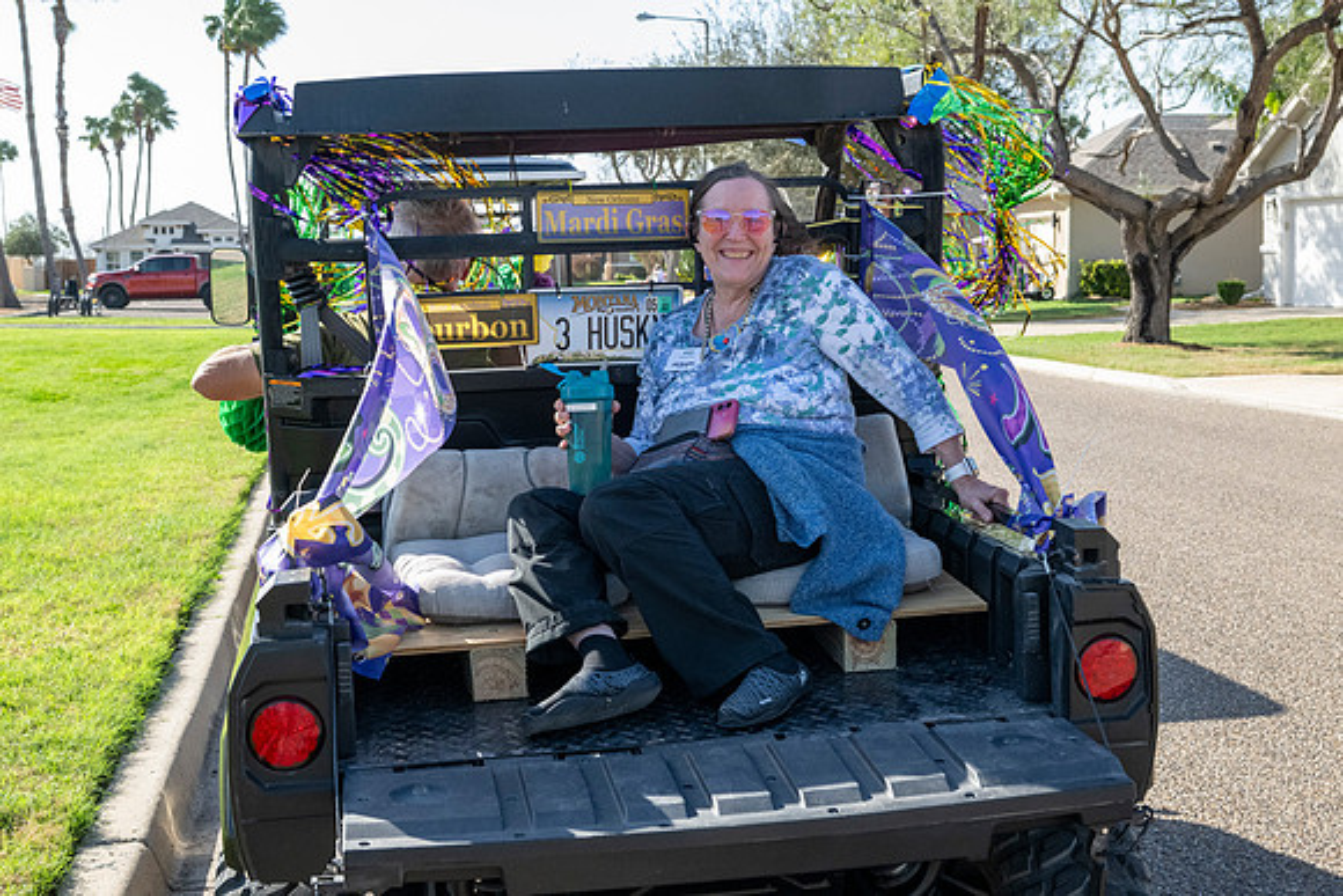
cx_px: 672
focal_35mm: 48
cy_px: 448
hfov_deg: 41.1
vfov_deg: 28.1
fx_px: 1791
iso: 2800
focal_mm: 48
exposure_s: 1/1250
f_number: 9
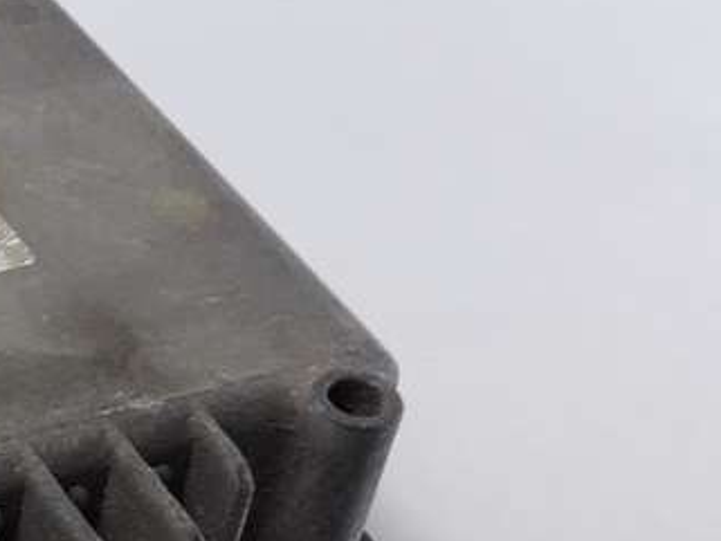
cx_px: -579
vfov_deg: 13.7
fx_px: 2250
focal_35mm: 108
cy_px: 420
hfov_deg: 15.6
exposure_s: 1/50
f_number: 1.9
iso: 40
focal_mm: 3.7
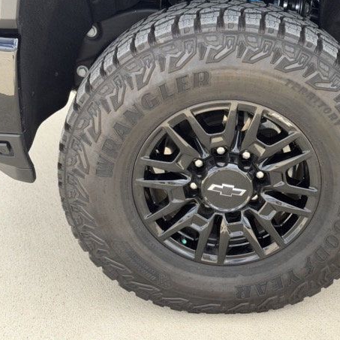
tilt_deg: -27.7
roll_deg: -2.1
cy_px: 177
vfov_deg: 28.6
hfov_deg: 28.4
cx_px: 233
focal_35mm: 60
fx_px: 667
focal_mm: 6.76
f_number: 1.78
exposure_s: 1/452
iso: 100
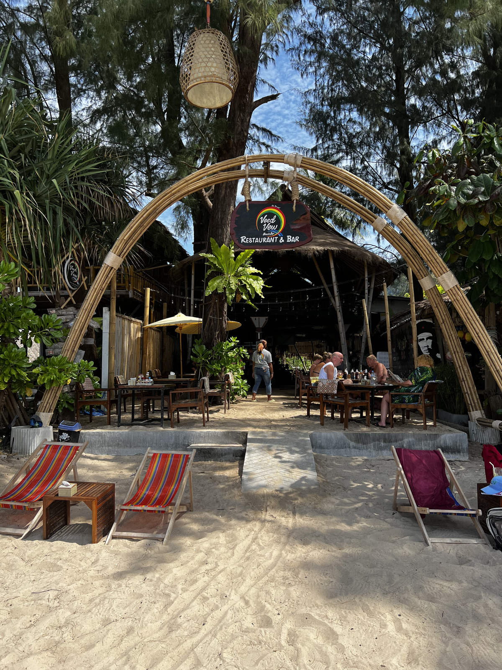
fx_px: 503
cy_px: 335
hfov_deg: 53.1
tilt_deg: +4.5
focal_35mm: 26
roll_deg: +0.4
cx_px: 251
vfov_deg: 67.3
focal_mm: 5.7
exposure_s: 1/2571
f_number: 1.5
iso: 50
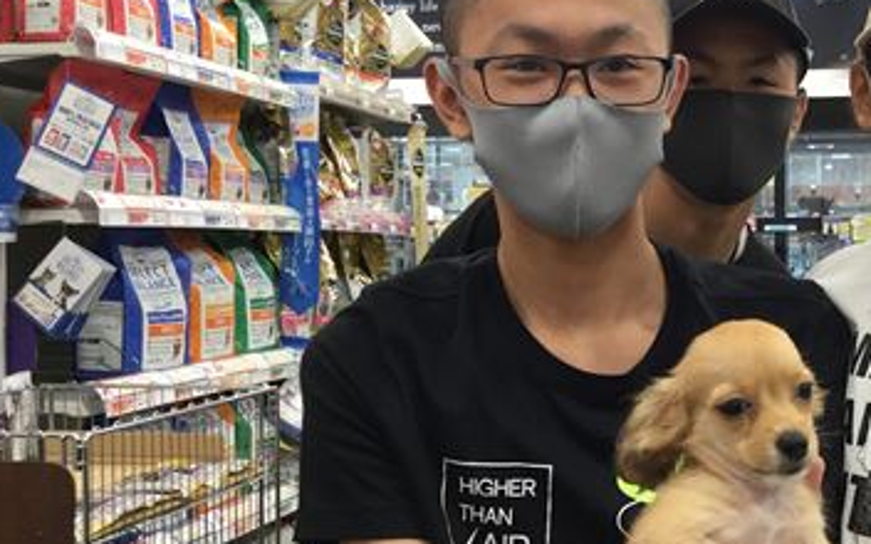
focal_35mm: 56
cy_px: 287
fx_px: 1329
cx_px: 666
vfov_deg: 23.1
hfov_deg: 35.4
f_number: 2.4
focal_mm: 3.3
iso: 50
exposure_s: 1/33
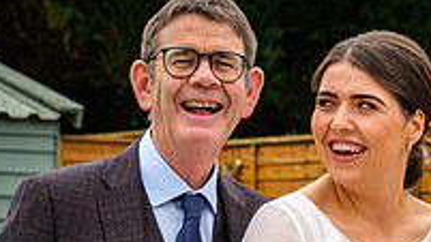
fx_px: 2137
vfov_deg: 6.5
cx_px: 413
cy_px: 266
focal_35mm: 187
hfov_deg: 11.4
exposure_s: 1/500
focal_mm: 32.1
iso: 200
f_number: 2.8
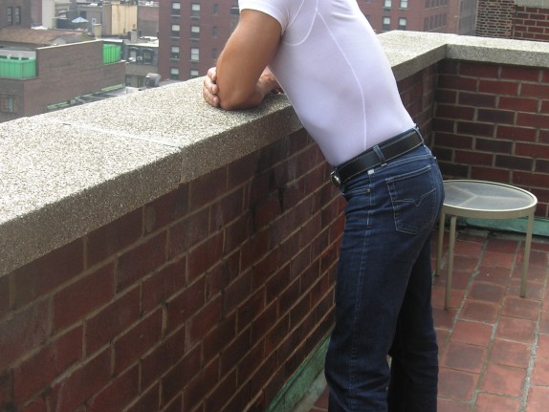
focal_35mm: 58
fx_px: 920
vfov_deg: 25.2
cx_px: 307
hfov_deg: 33.2
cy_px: 178
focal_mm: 9.3
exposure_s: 1/101
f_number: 4.3
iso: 50
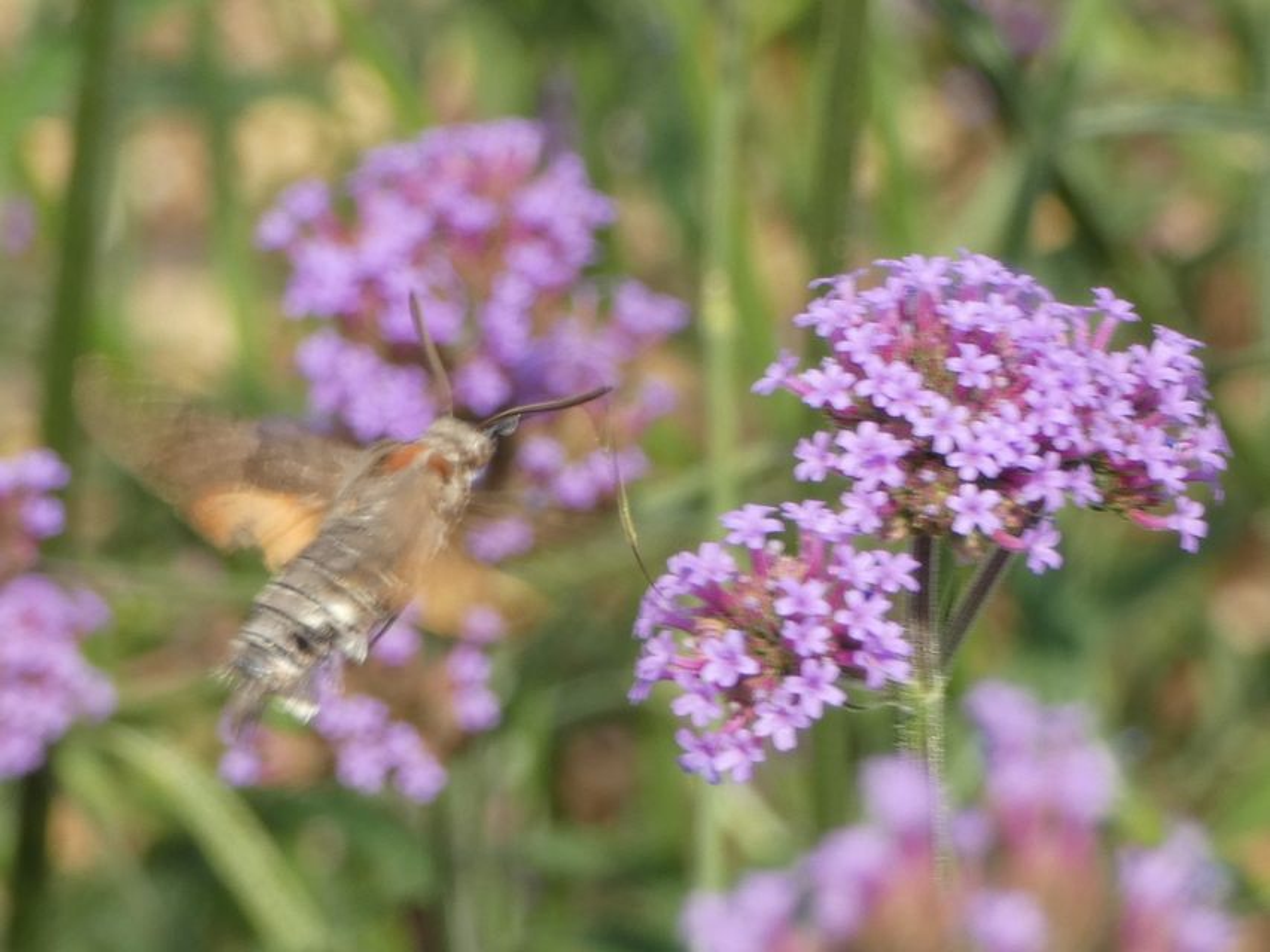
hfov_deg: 7.7
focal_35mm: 258
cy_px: 476
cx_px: 635
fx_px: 9467
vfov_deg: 5.8
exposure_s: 1/100
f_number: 5.5
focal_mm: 46.2
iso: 80
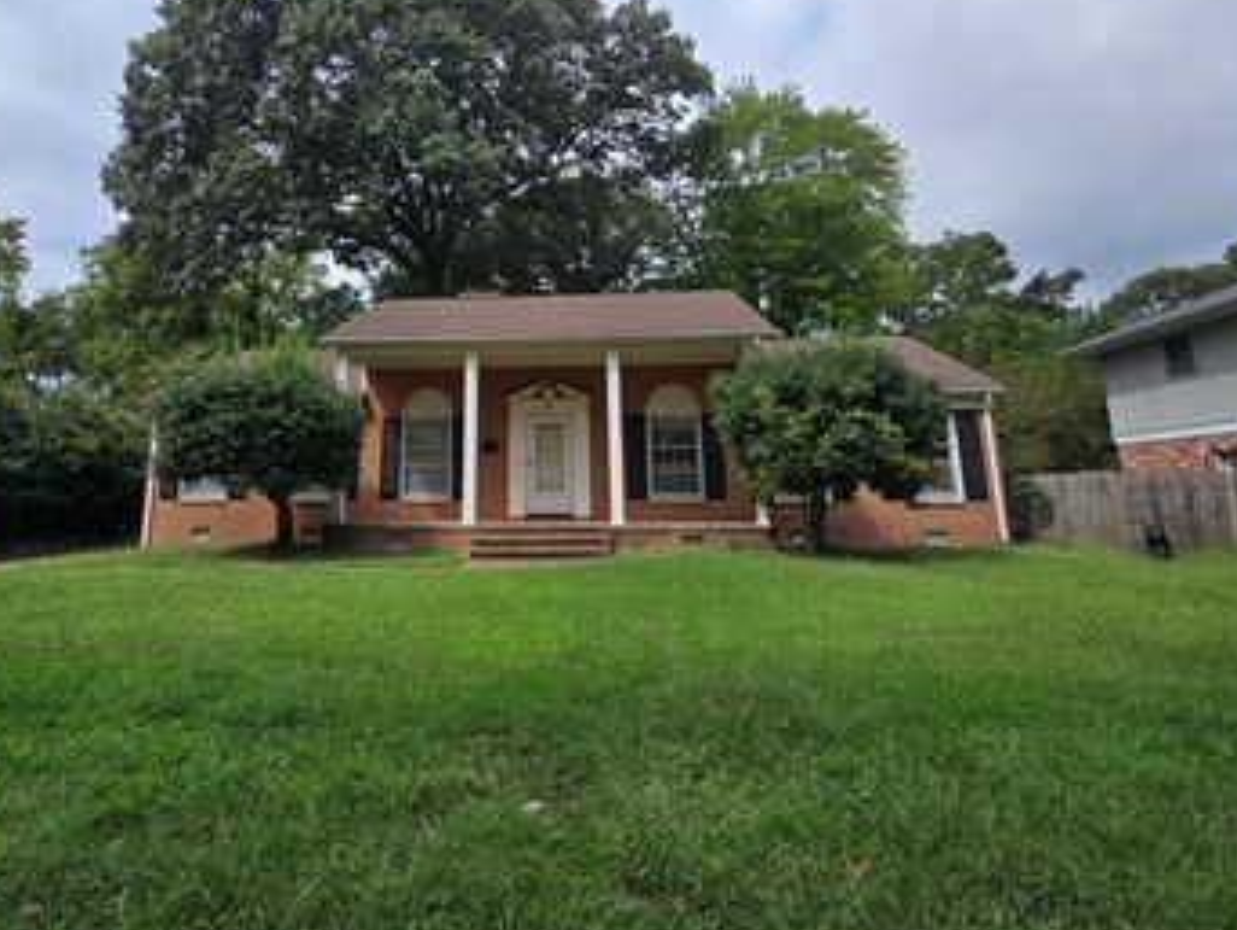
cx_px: 506
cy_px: 335
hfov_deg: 83.8
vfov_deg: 67.4
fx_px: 679
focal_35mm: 19
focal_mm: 2.2
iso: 50
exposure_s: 1/2650
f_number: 2.2
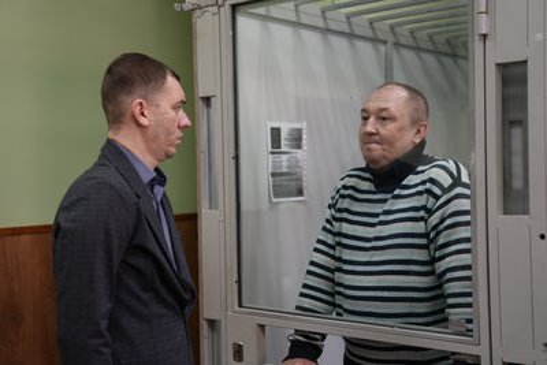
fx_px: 790
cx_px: 274
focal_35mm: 52
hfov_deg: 38.2
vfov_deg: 26.0
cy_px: 182
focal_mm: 52
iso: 160
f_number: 2.8
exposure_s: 1/50
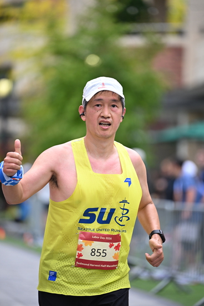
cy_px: 153
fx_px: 1699
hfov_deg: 6.9
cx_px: 102
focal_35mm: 200
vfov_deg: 10.3
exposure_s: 1/2000
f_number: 2.8
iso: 640
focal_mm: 200
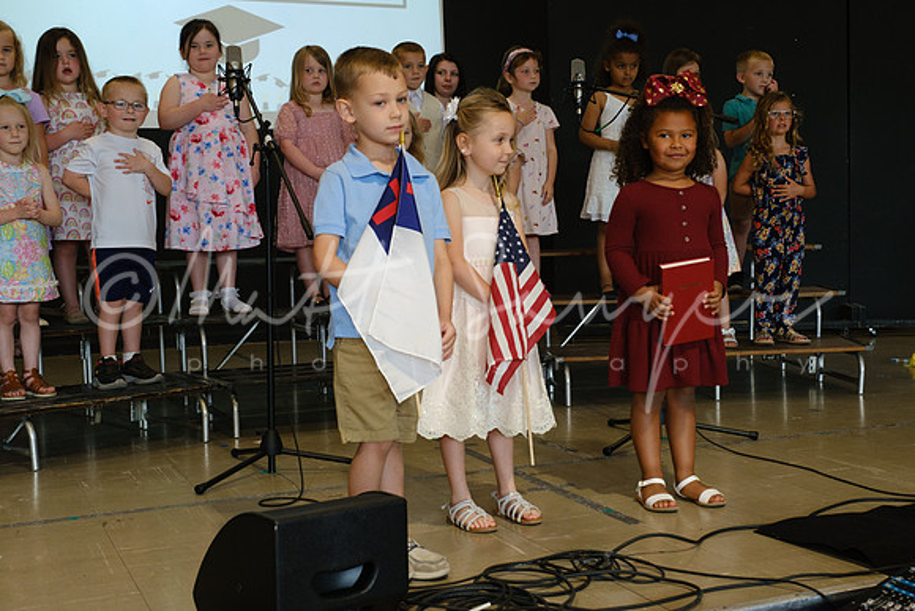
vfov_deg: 28.7
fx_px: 1195
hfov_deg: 41.9
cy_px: 306
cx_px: 458
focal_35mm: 47
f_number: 5.6
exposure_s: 1/125
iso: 1600
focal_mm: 31.1
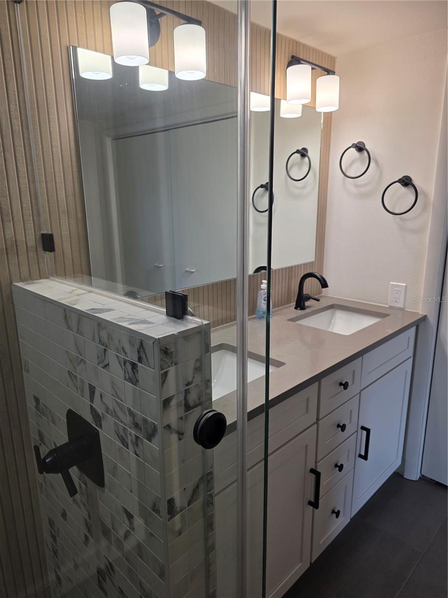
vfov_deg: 73.9
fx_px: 397
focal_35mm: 23
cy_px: 299
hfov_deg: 58.9
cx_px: 224
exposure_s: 1/120
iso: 80
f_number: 1.7
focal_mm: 6.3
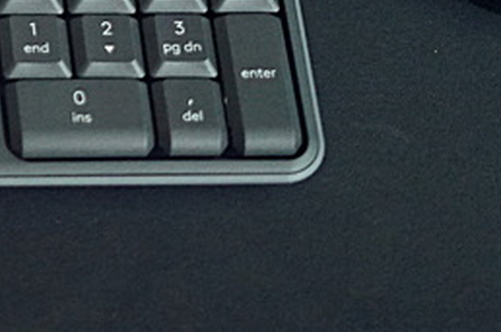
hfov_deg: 10.1
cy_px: -248
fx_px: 2695
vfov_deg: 6.9
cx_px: -350
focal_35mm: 194
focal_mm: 50
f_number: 1.8
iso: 3200
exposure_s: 1/50
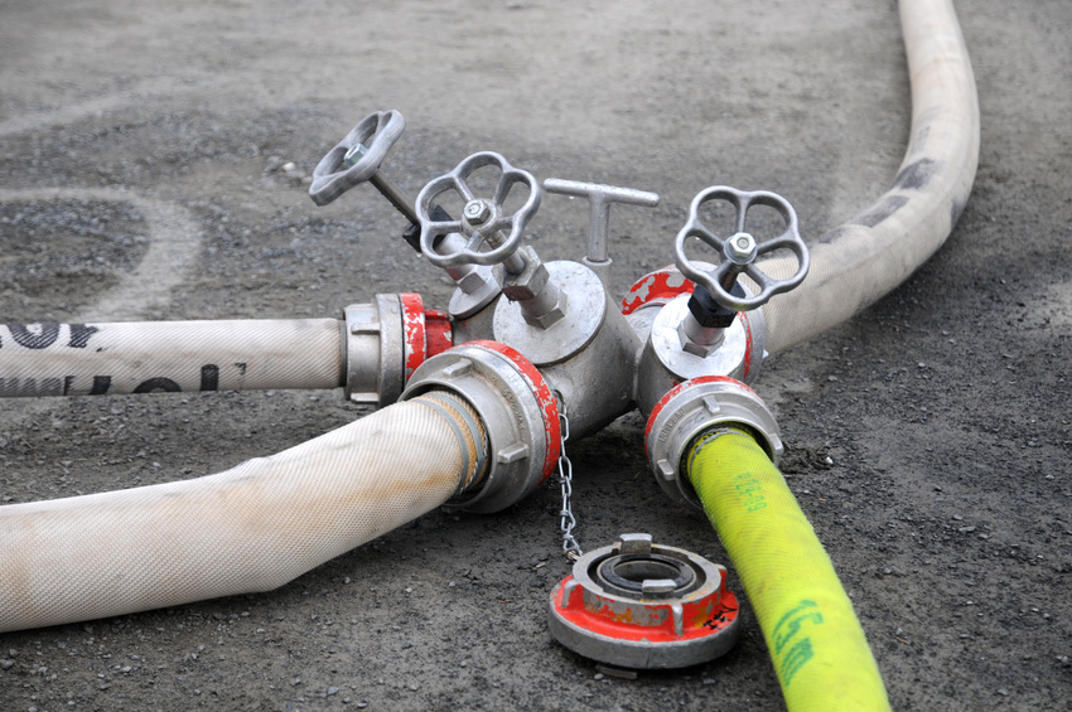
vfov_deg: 17.5
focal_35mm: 78
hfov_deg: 26.0
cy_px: 356
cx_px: 536
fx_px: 2320
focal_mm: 52
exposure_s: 1/30
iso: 250
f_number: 5
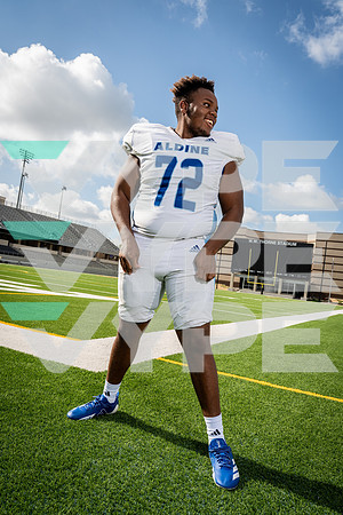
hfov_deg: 45.0
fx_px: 414
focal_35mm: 29
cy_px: 258
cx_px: 172
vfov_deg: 63.7
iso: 125
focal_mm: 29
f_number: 8
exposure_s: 1/250
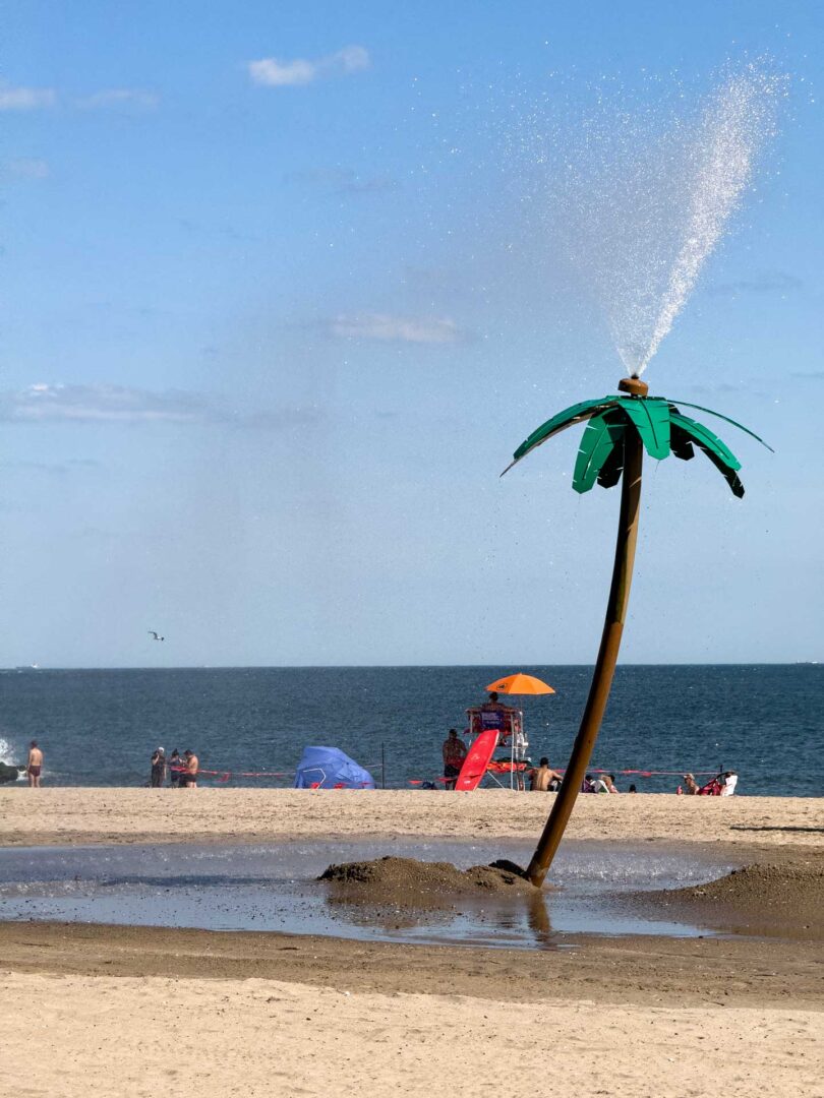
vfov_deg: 16.4
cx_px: 412
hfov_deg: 12.3
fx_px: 3809
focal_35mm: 120
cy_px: 549
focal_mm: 15.66
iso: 50
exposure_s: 1/2400
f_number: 2.8
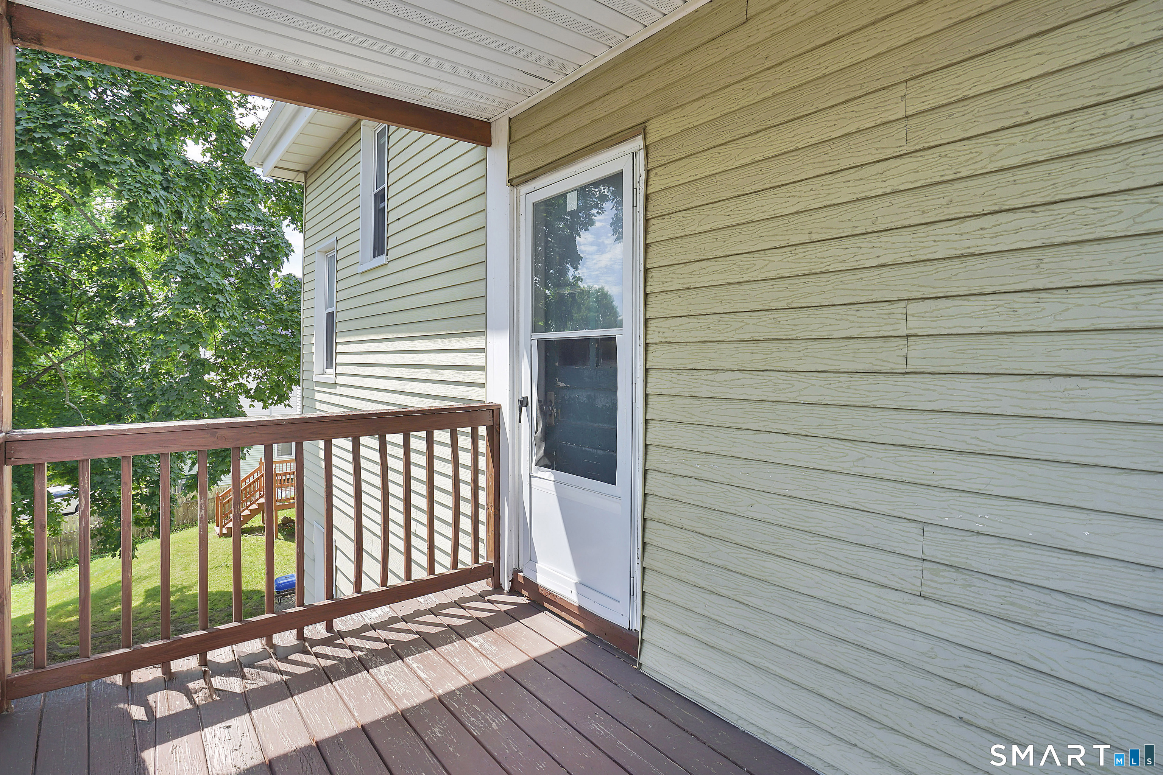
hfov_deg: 96.7
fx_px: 517
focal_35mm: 16
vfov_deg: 73.7
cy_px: 388
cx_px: 582
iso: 100
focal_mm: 16
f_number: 6.3
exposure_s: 1/200
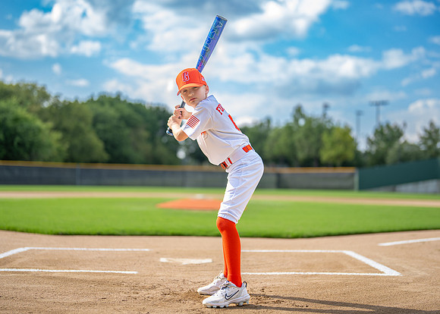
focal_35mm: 59
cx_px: 225
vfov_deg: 24.0
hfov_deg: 33.1
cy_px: 156
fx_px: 740
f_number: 1.2
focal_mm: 50
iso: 100
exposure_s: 1/2500
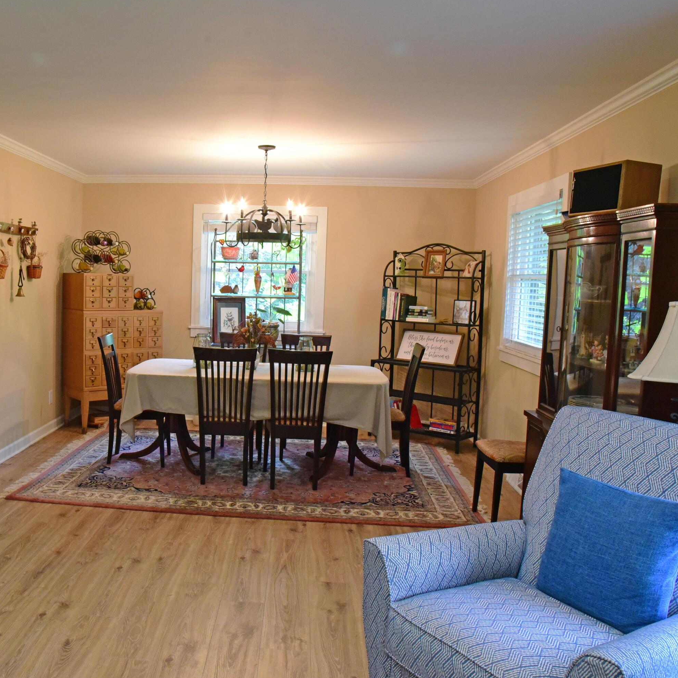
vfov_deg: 52.5
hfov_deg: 51.6
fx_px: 687
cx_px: 228
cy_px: 340
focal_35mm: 31
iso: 5000
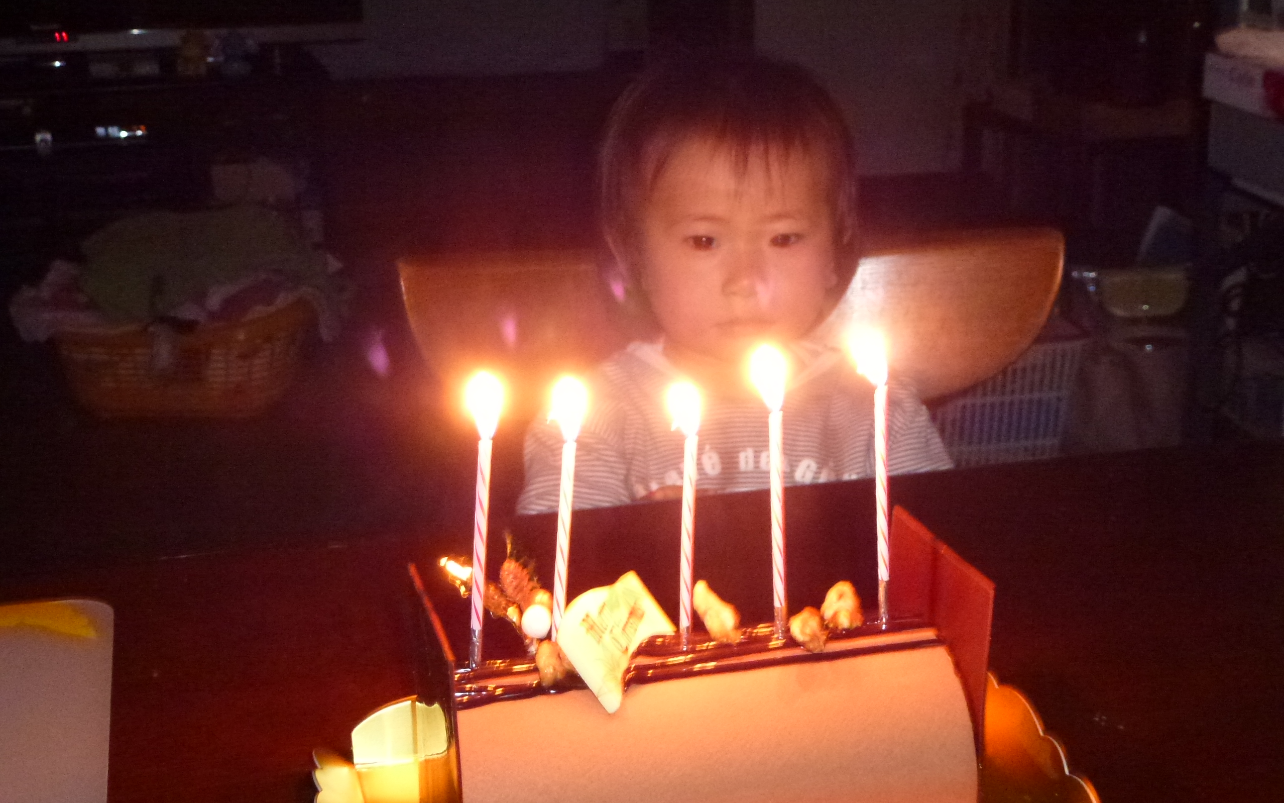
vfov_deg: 24.9
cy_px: 373
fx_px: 1820
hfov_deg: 38.9
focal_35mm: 52
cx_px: 642
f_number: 4.1
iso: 800
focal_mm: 8.7
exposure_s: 1/5
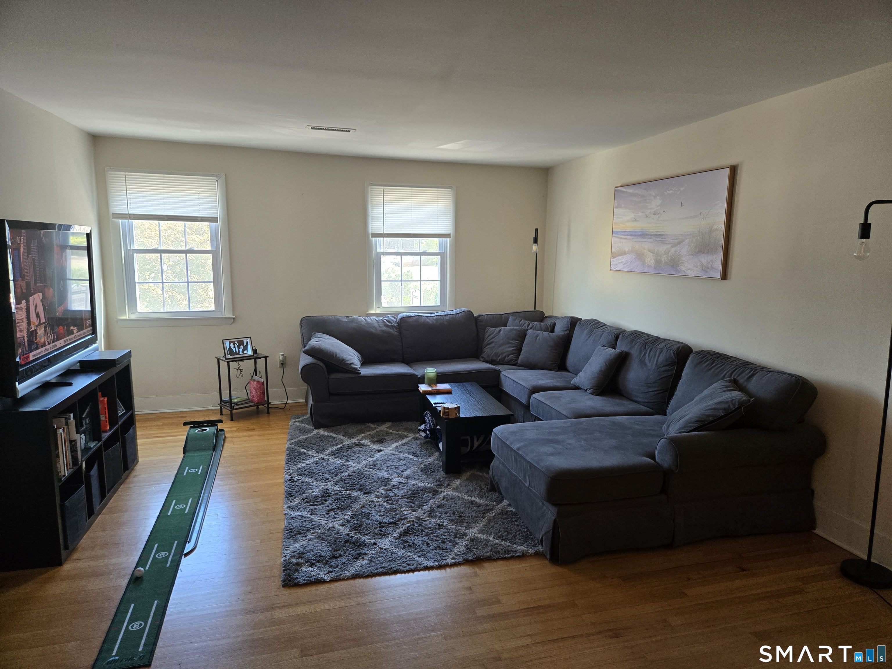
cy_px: 334
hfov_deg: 73.9
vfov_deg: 58.9
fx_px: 593
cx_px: 446
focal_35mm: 23
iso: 200
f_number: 1.8
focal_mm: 5.4
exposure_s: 1/120
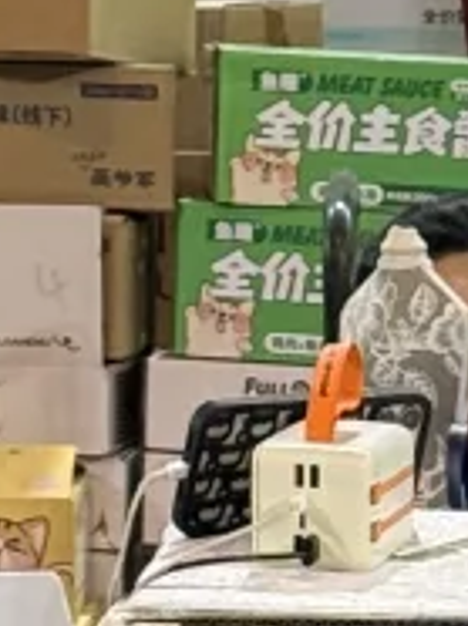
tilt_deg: +4.2
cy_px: -825
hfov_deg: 4.0
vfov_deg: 5.2
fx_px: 6721
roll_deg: -0.8
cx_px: -370
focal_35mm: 372
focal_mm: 6.76
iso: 125
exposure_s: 1/100
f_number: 1.78
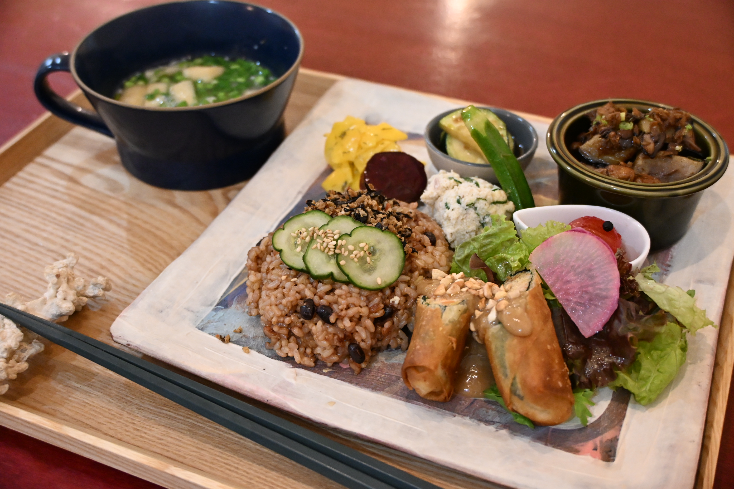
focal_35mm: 44
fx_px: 887
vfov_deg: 30.8
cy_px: 244
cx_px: 367
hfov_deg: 45.0
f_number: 4
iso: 3200
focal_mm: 29
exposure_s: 1/125
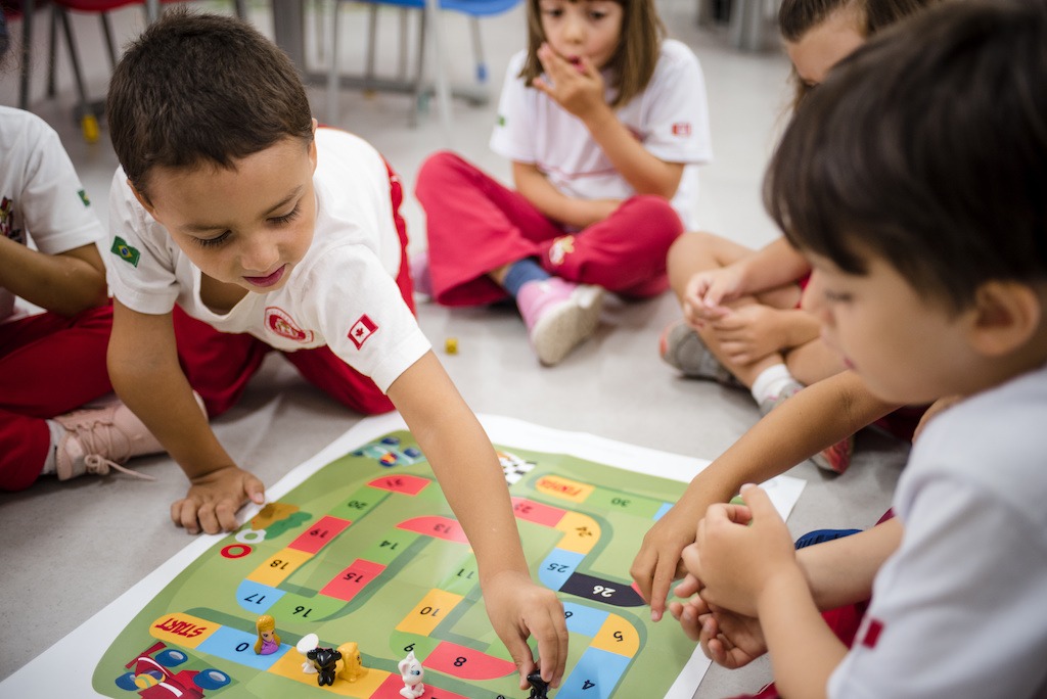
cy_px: 350
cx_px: 524
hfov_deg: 43.6
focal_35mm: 45
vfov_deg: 29.9
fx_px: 1309
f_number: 2.8
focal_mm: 45
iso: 800
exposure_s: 1/125
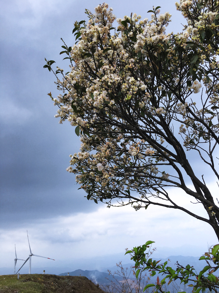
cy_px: 146
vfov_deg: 61.7
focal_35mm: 29
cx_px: 110
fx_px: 245
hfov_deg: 48.2
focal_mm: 4.15
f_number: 2.2
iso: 25
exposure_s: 1/1399
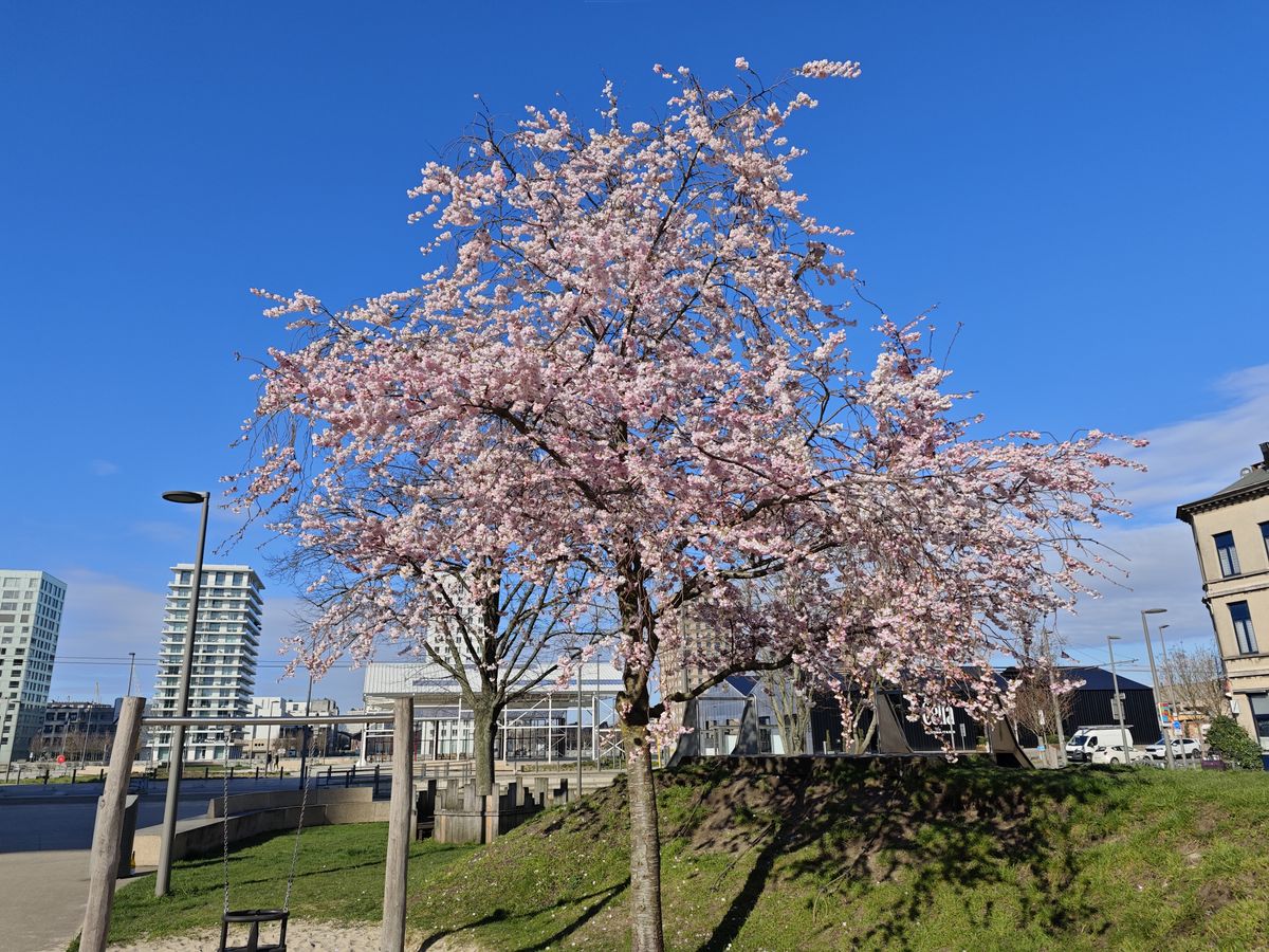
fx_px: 843
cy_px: 476
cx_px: 634
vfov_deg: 58.9
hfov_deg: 73.9
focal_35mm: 23
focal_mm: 6.55
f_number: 1.6
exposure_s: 1/3940
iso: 50
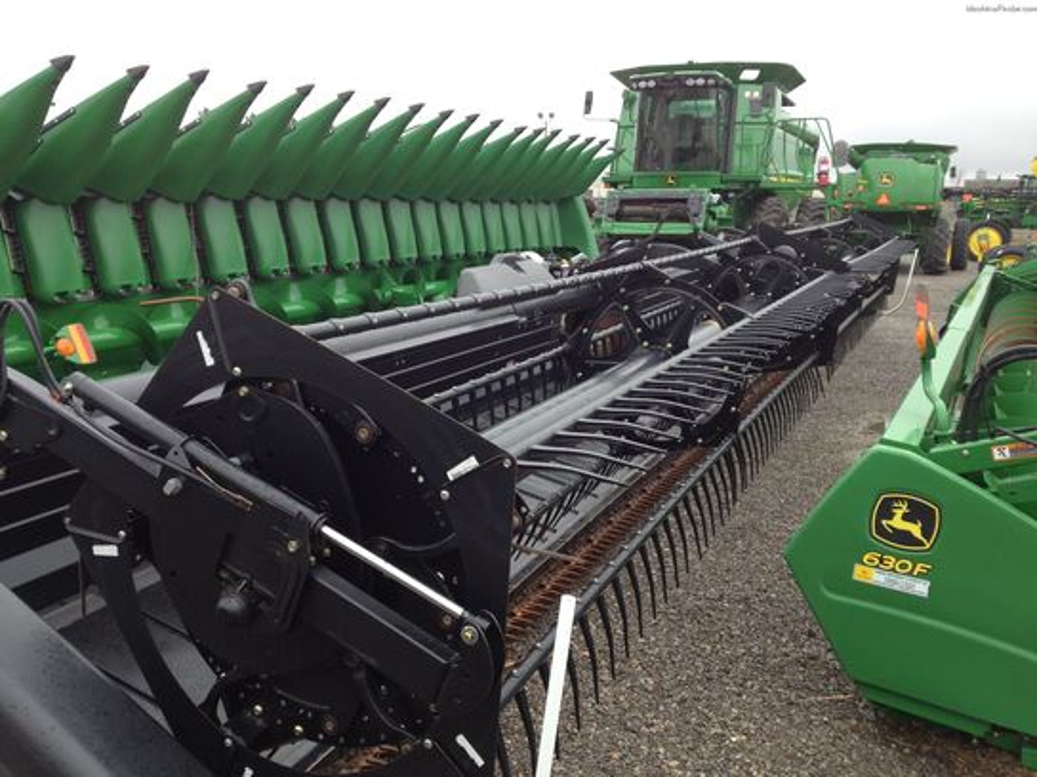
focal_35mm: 35
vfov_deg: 40.7
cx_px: 518
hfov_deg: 52.6
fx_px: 1049
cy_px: 388
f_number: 2.4
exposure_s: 1/171
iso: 64
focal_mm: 4.28
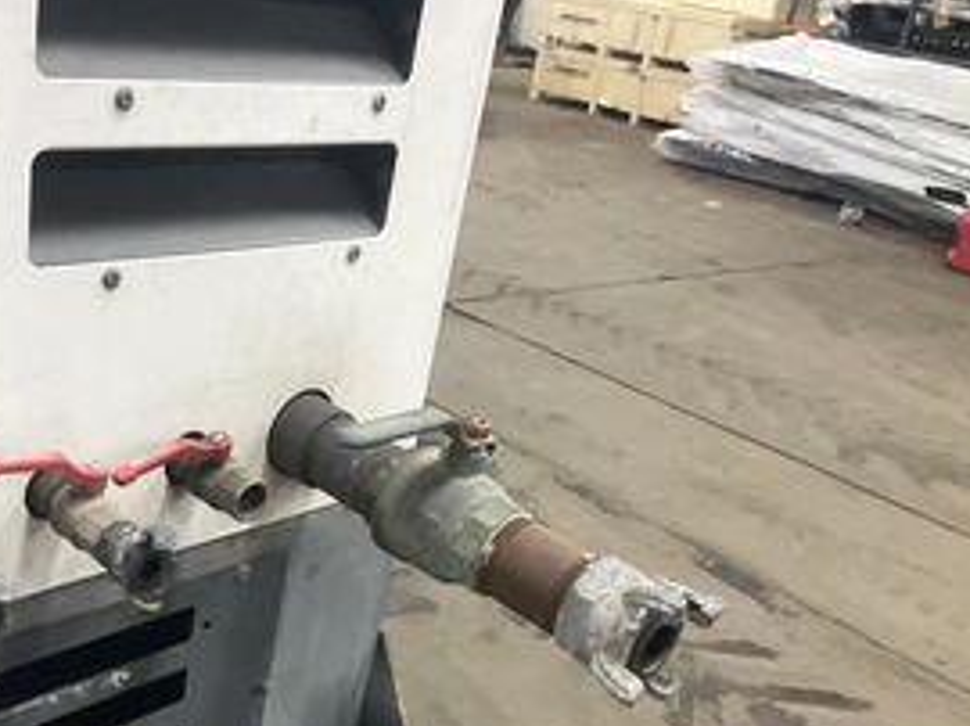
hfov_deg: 43.0
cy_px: 510
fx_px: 1204
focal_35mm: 43
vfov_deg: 33.1
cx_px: 291
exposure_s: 1/60
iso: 250
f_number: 1.8
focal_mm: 3
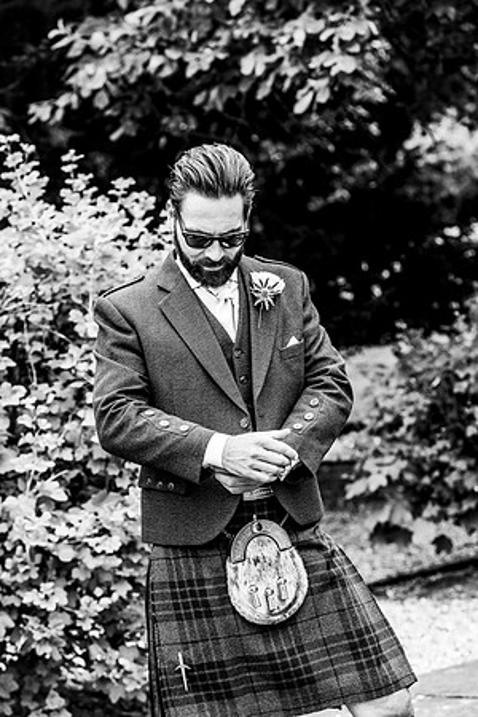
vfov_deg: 15.2
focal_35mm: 135
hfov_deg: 10.2
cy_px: 358
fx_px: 2689
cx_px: 239
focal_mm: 135
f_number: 5.6
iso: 320
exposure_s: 1/160
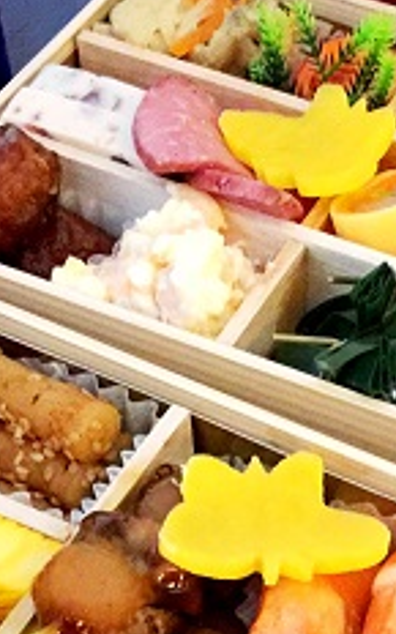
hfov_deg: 14.2
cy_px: 501
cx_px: 374
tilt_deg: -51.0
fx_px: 1571
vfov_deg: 22.5
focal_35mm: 91
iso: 200
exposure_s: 1/8
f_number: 2.2
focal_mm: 4.15
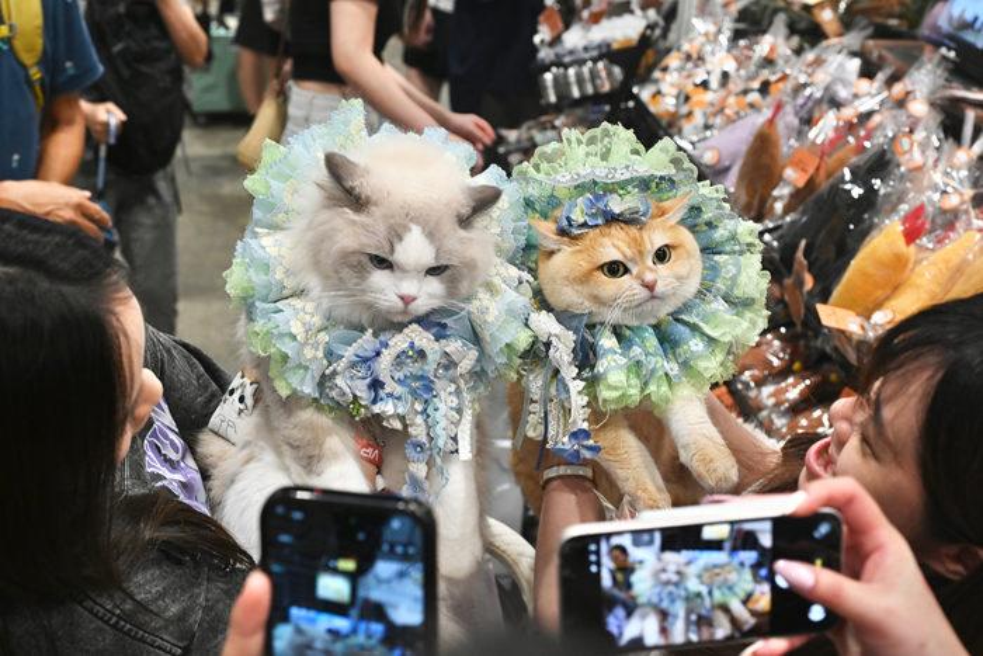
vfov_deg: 29.3
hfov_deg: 42.7
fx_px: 1256
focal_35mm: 46
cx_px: 492
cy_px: 328
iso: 2200
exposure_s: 1/200
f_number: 5.6
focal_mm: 46
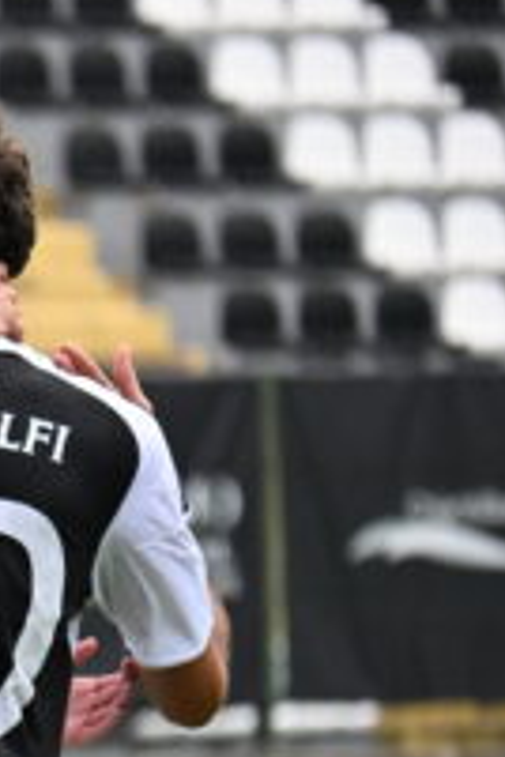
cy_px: 571
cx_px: -335
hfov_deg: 1.5
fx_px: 18894
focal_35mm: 898
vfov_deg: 2.3
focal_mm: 220
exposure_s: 1/1000
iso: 1400
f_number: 6
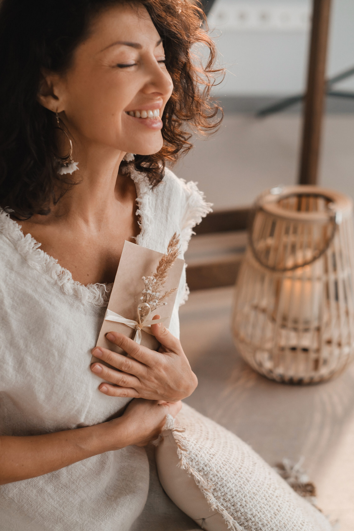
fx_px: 1239
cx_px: 177
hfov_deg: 16.3
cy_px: 266
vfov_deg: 24.2
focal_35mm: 84
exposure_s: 1/200
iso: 800
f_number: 2.5
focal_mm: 56
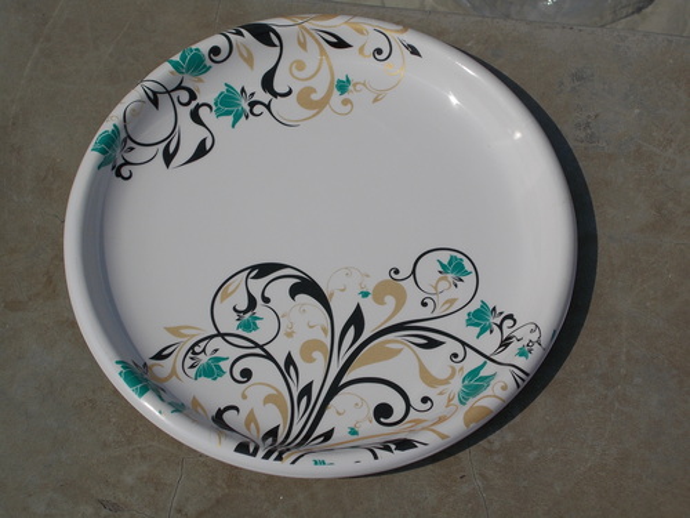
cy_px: 259
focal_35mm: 76
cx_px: 345
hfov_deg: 25.7
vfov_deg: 19.4
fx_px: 1515
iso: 80
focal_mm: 13.5
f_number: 14.5
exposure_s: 1/250
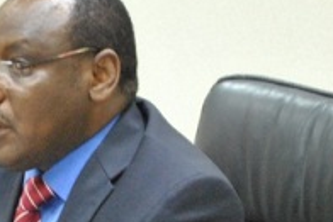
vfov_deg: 5.4
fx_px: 2338
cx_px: 19
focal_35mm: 253
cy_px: 220
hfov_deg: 8.1
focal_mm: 55
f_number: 5.6
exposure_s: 1/13
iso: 1600
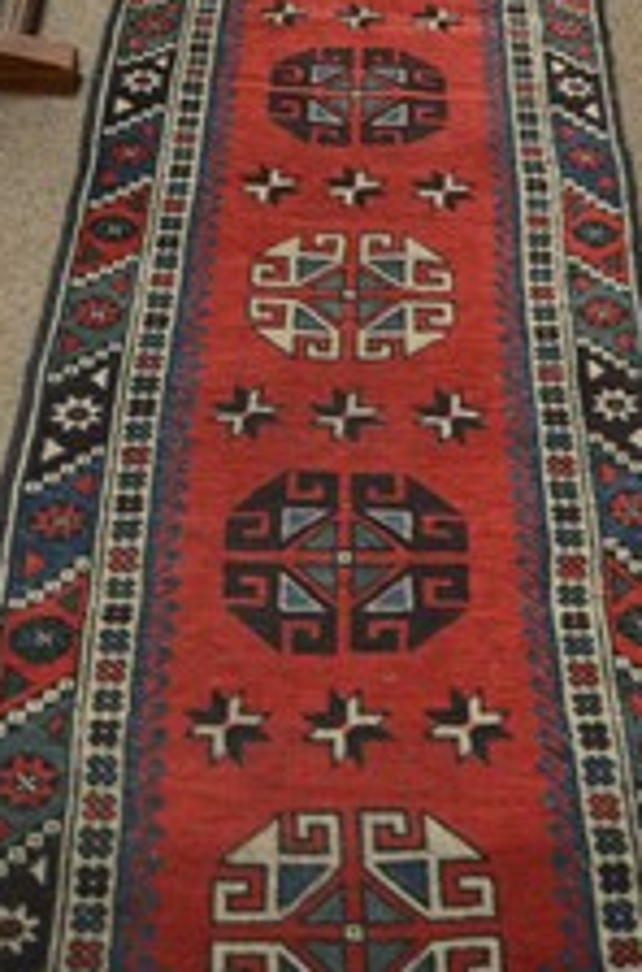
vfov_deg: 33.9
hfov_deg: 22.9
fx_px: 1588
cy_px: 395
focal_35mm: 59
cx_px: 341
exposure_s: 1/15
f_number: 3.8
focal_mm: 22
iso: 450
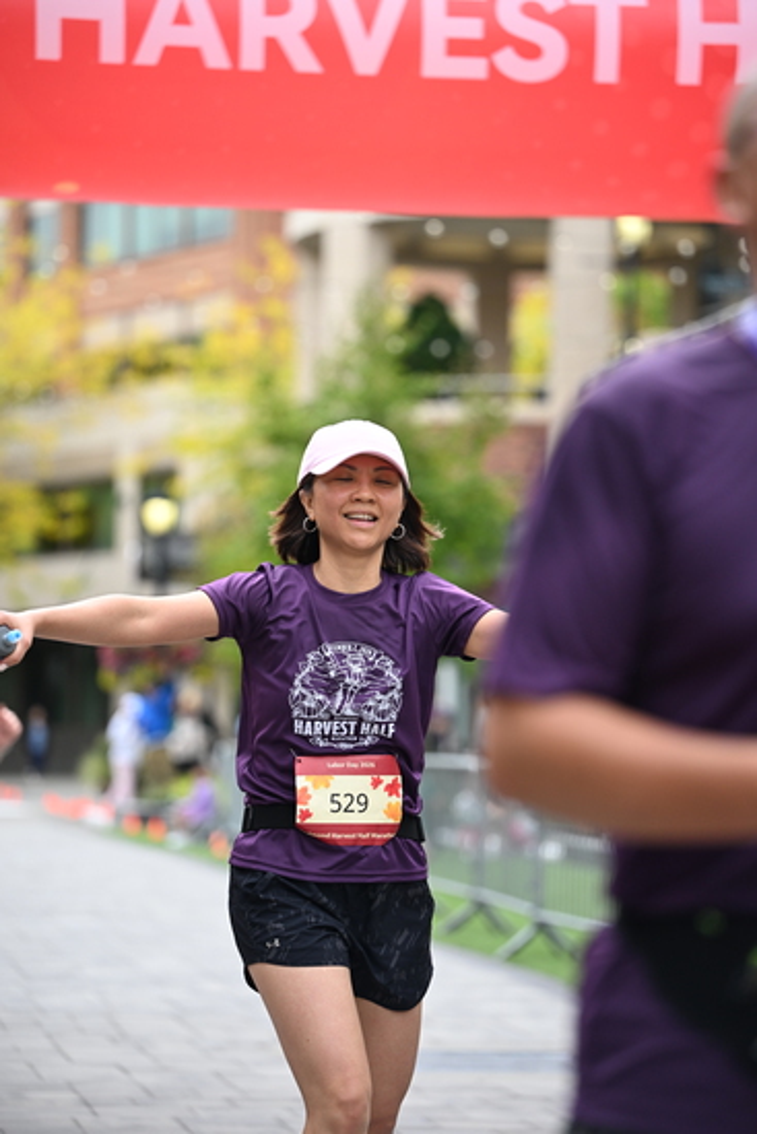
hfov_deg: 11.9
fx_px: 3625
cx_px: 378
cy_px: 567
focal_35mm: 115
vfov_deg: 17.8
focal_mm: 115
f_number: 2.8
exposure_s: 1/2000
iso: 640
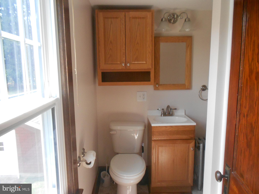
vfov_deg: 53.1
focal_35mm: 26
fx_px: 195
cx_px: 130
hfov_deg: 67.3
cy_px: 97
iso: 320
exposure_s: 1/125
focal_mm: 4.6
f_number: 3.2
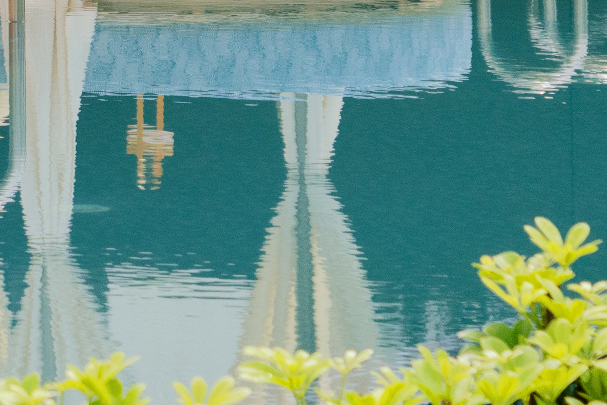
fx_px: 6660
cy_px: -460
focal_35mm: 395
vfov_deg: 3.4
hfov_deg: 5.1
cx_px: -852
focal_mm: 65
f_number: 5
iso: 200
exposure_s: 1/1600
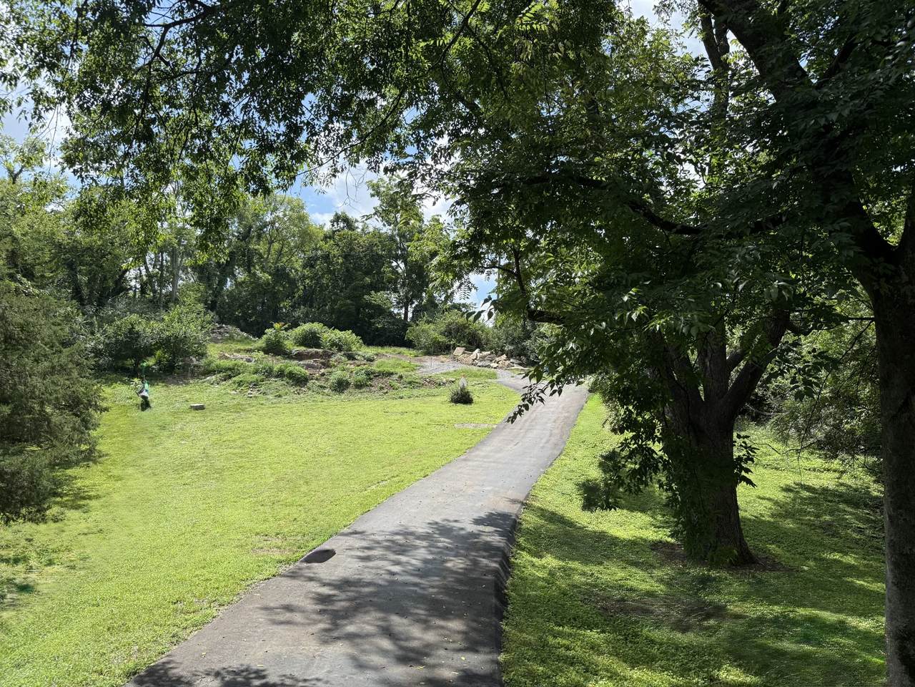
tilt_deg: +10.4
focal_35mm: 24
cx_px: 458
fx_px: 634
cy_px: 344
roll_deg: -2.4
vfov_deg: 56.8
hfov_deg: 71.6
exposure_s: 1/2801
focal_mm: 6.76
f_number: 1.78
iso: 100
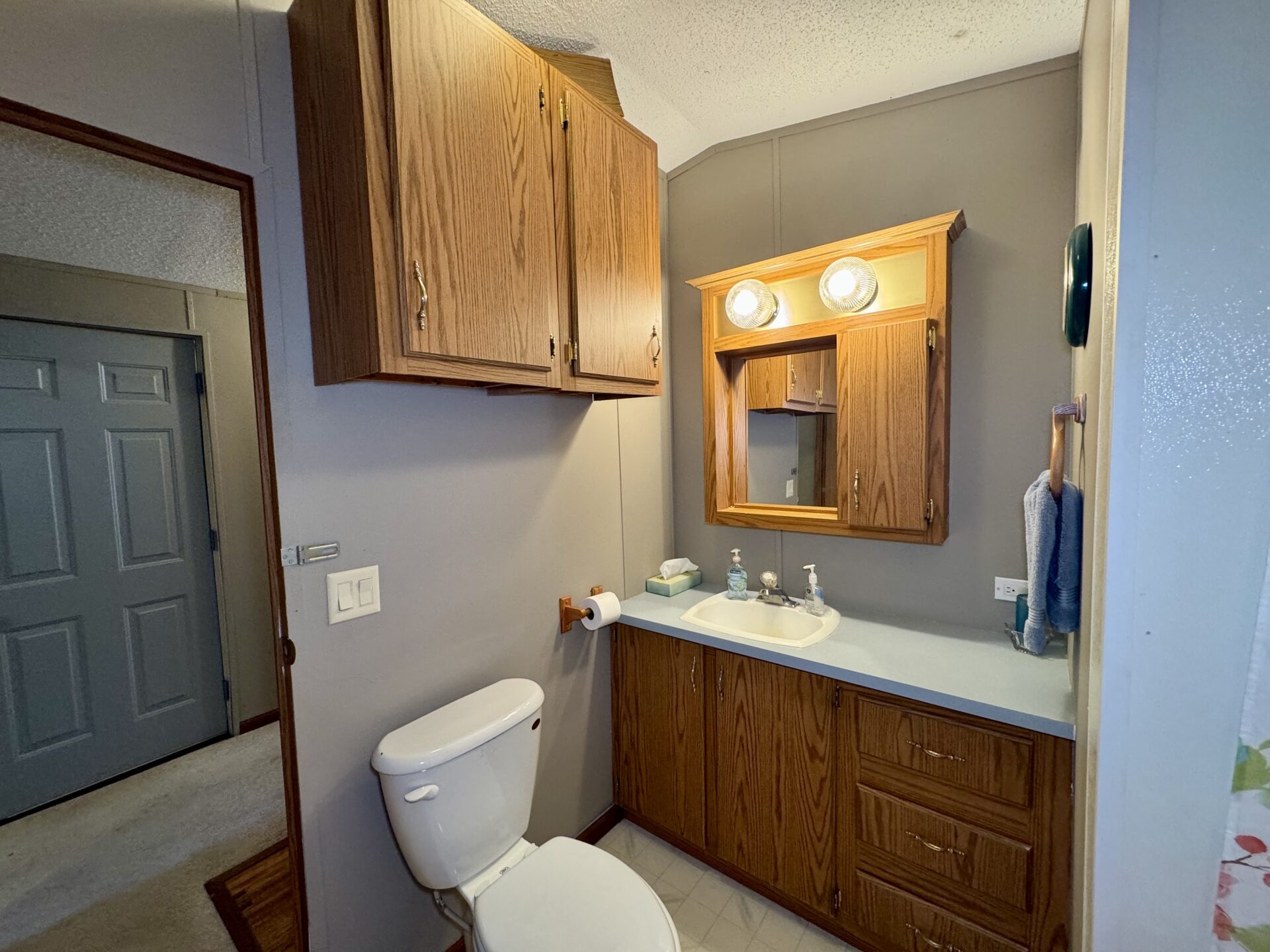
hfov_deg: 102.1
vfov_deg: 85.7
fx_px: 514
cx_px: 635
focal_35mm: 14
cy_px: 476
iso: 250
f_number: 2.2
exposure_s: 1/60
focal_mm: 2.22
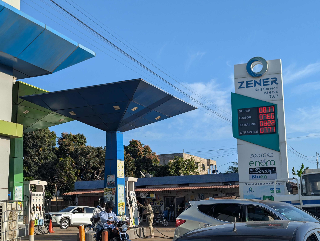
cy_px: 120
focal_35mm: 48
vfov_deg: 30.3
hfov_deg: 39.6
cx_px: 160
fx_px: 444
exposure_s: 1/2000
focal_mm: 6.81
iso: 39
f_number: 1.85
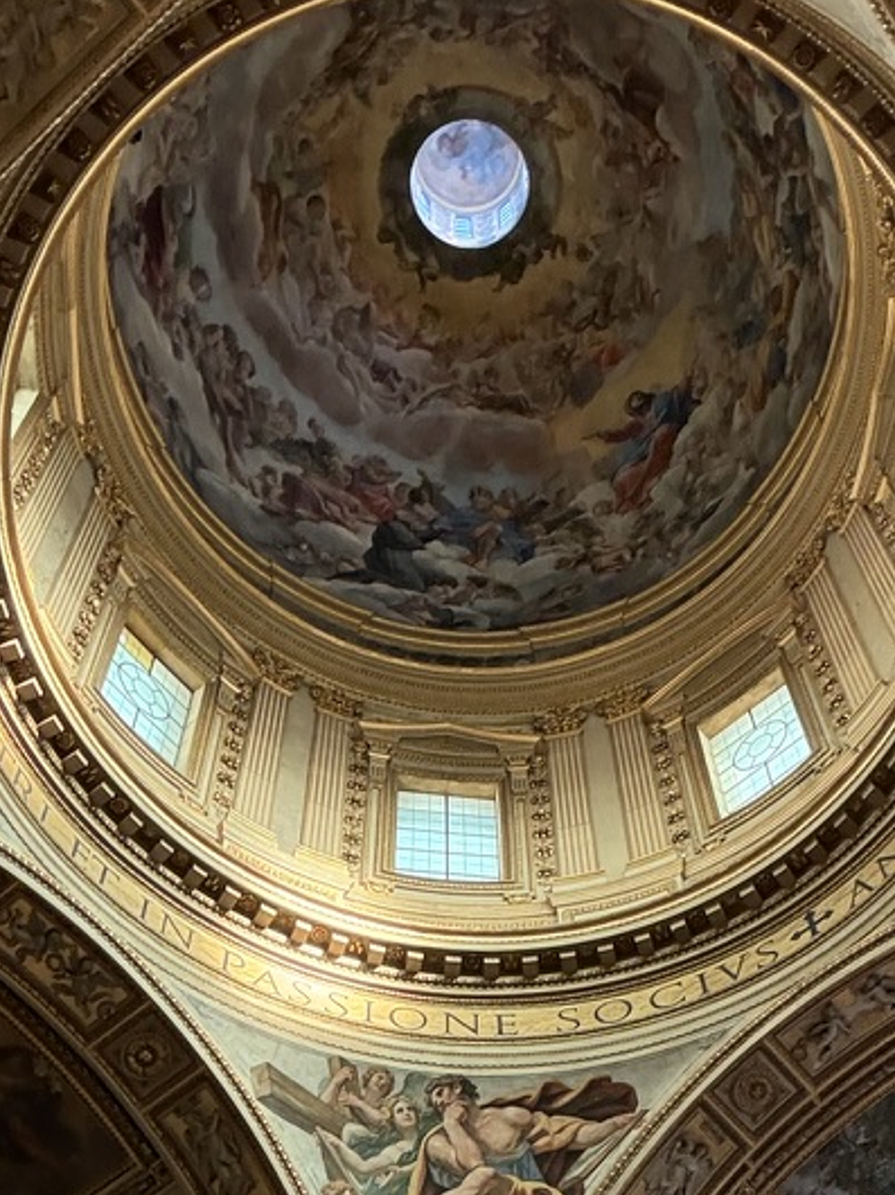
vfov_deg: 32.1
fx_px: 2001
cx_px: 537
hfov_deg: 25.2
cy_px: 1003
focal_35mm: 58
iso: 250
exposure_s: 1/33
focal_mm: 2.69
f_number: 1.9
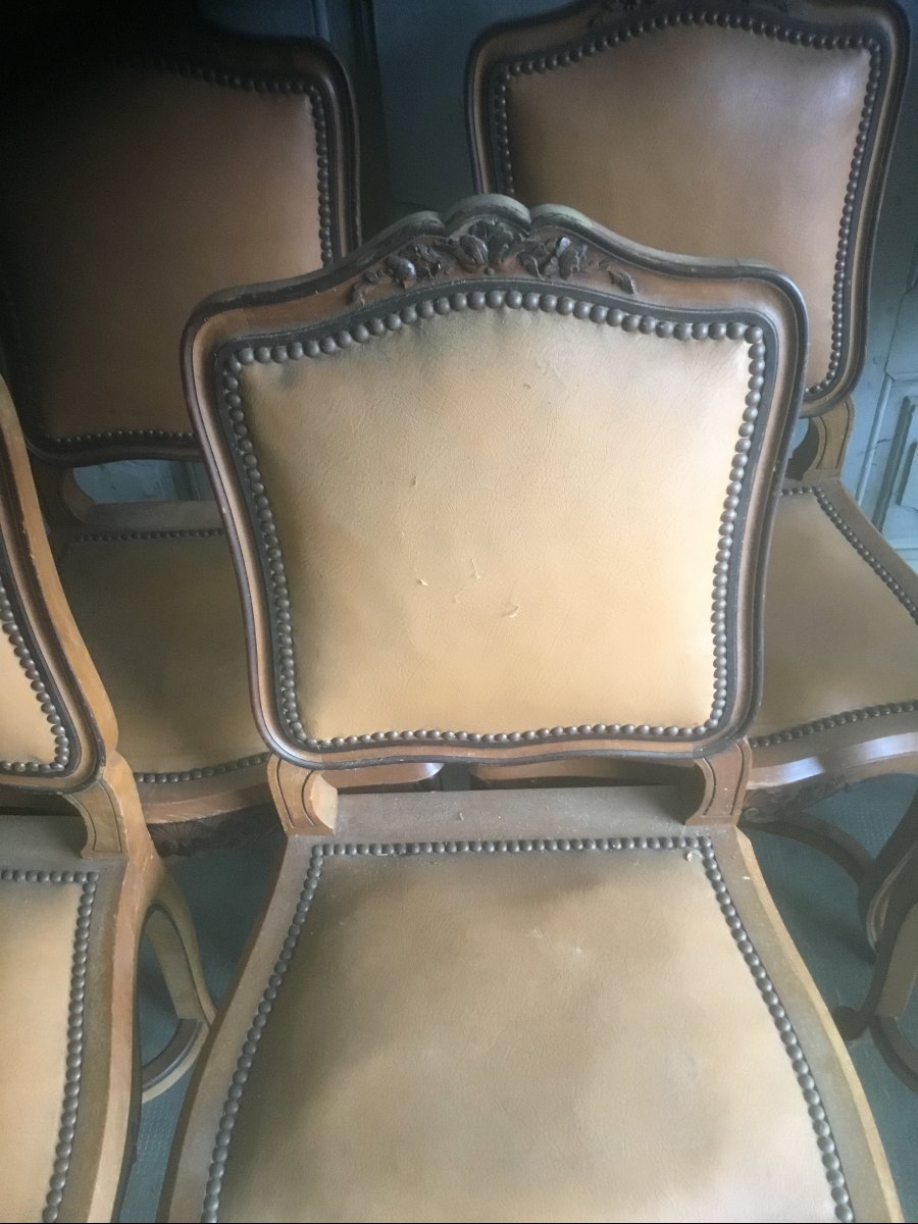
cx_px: 459
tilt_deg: -46.8
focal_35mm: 31
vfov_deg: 58.4
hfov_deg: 45.4
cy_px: 612
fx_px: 1096
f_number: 2.4
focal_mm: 3.3
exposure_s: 1/33
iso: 200
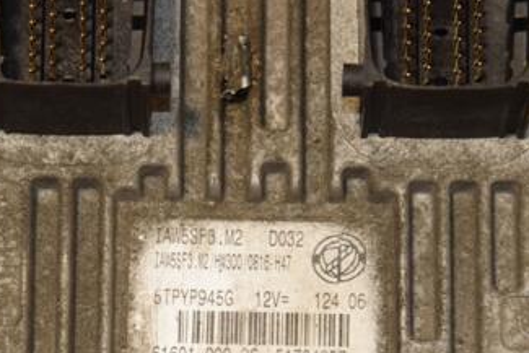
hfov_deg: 7.1
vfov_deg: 4.7
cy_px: 319
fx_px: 4277
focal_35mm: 291
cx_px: 231
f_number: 9
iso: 800
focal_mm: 105
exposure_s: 1/200
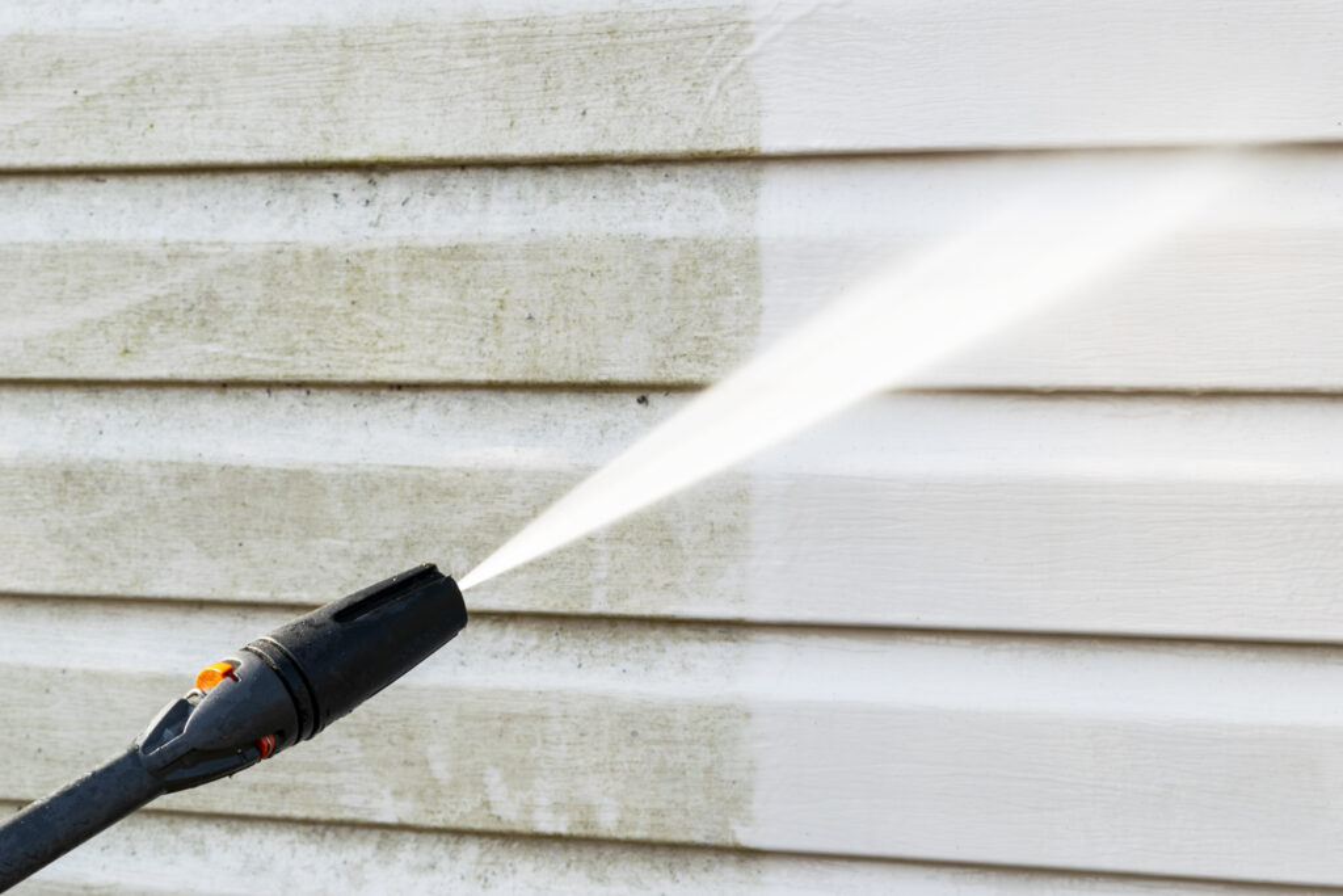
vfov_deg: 19.7
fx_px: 2574
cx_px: 672
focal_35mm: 69
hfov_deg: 29.2
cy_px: 448
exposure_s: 1/100
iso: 100
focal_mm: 46
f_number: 10
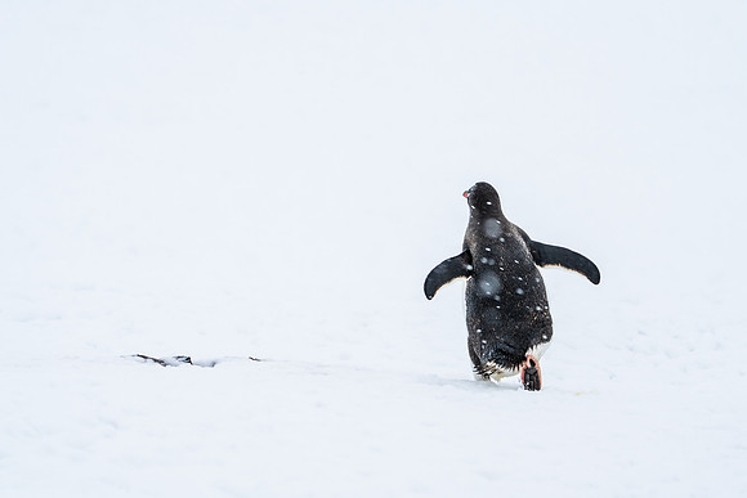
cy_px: 249
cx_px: 374
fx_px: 5521
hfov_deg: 7.7
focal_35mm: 266
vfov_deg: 5.2
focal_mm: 266
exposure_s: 1/1000
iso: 400
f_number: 5.6
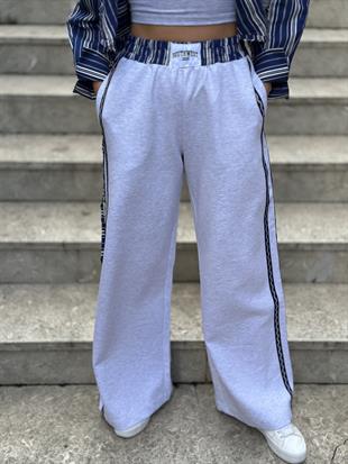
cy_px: 232
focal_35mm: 48
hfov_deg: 30.3
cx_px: 174
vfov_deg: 39.6
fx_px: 643
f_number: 1.78
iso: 80
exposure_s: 1/623
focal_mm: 6.86
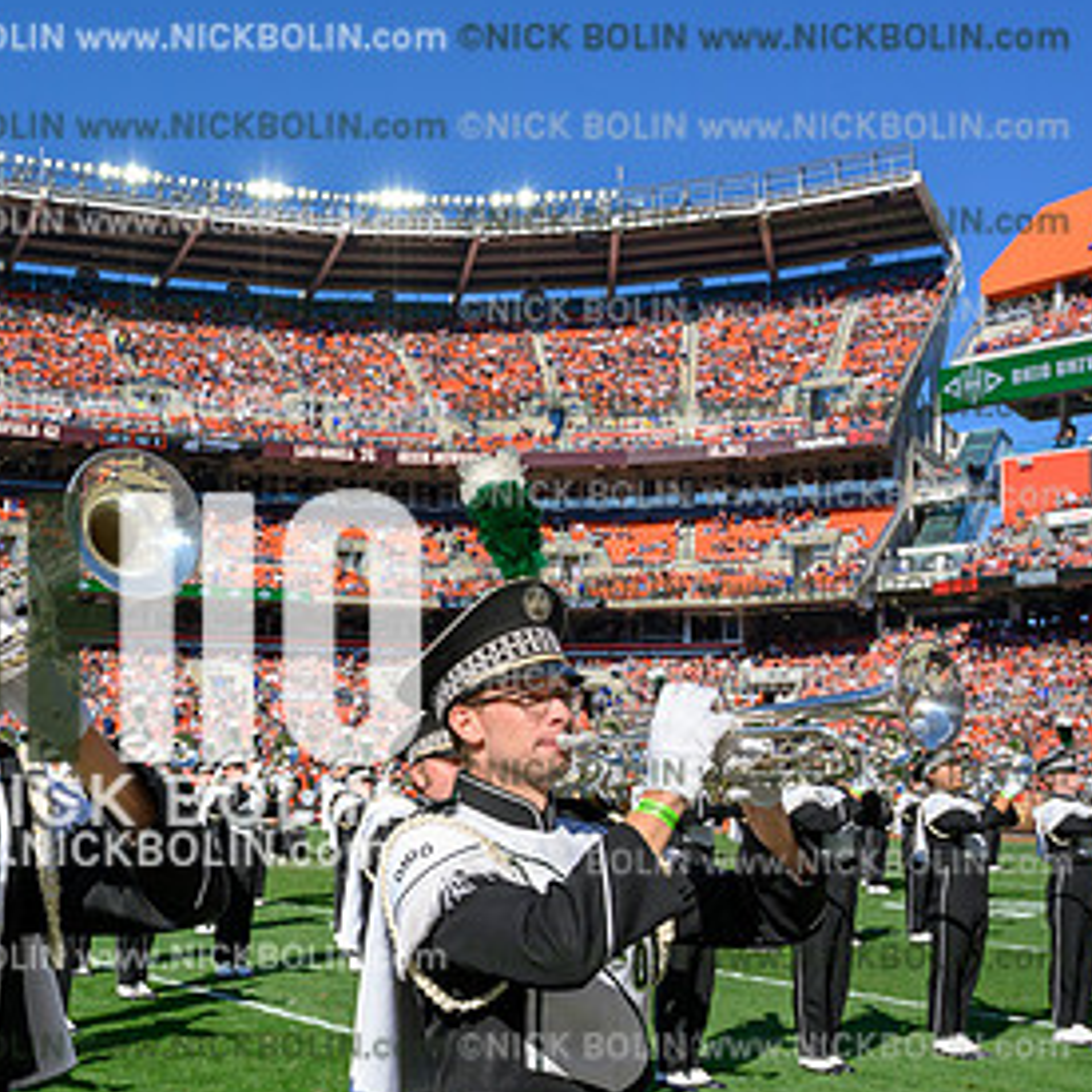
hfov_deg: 37.0
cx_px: 139
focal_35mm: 43
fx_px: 1535
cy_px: 681
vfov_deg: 38.9
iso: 1000
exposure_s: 1/2500
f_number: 8
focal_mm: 24
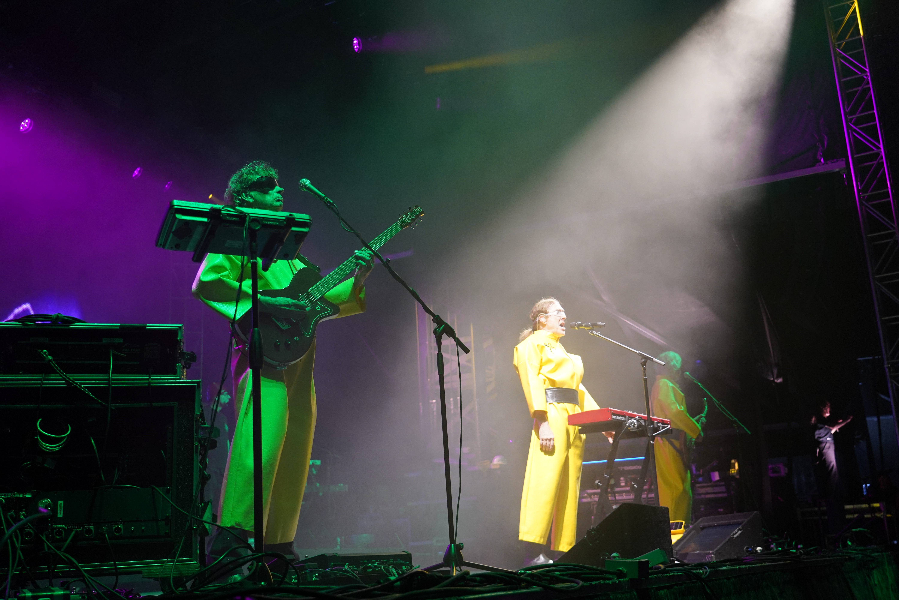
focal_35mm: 39
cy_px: 300
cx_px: 450
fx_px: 974
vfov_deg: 34.2
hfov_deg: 49.6
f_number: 4
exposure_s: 1/160
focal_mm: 39
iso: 2000
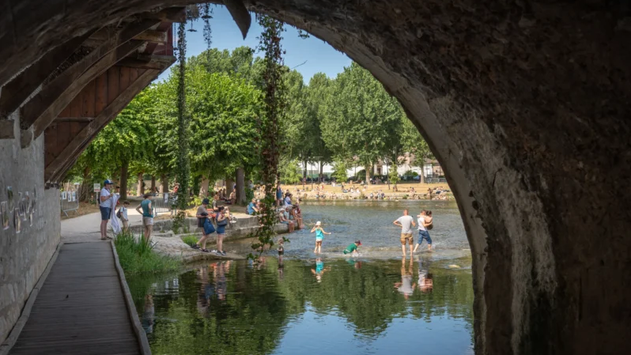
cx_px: 316
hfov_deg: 48.4
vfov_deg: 28.4
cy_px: 182
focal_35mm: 42
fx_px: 703
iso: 125
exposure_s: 1/500
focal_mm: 40
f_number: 4.5
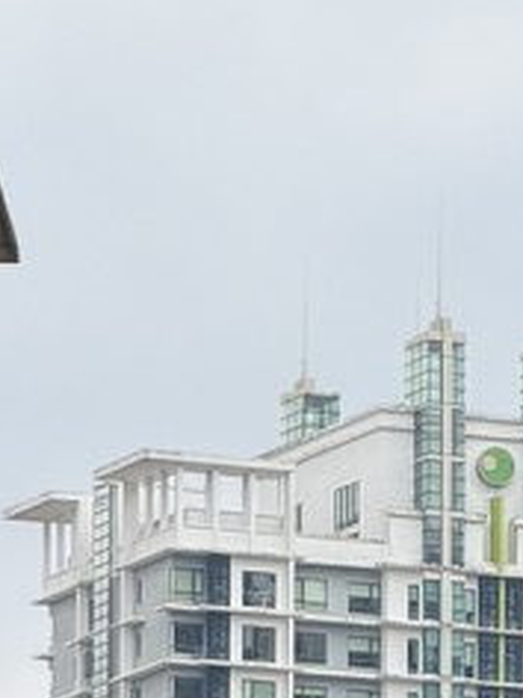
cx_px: 1079
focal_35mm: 434
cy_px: 1366
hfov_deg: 3.4
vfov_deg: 4.5
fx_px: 8743
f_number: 2.8
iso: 50
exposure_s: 1/279
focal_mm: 16.89
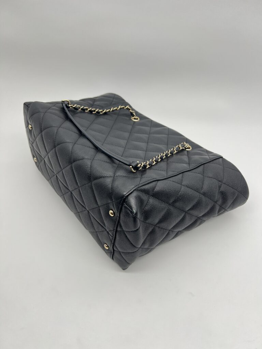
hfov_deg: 53.1
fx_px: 262
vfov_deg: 67.3
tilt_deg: -44.2
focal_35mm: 26
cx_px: 131
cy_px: 174
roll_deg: -0.9
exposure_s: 1/100
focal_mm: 5.7
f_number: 1.5
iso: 40
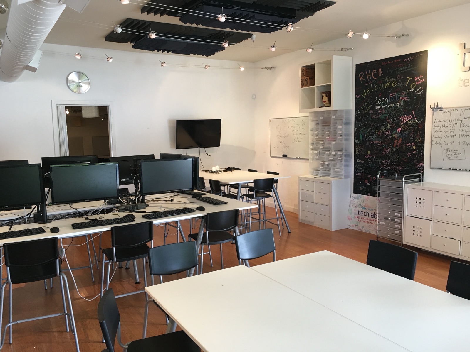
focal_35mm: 29
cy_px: 176
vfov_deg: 48.2
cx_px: 235
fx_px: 394
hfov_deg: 61.7
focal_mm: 4.15
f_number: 2.2
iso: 80
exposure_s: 1/30
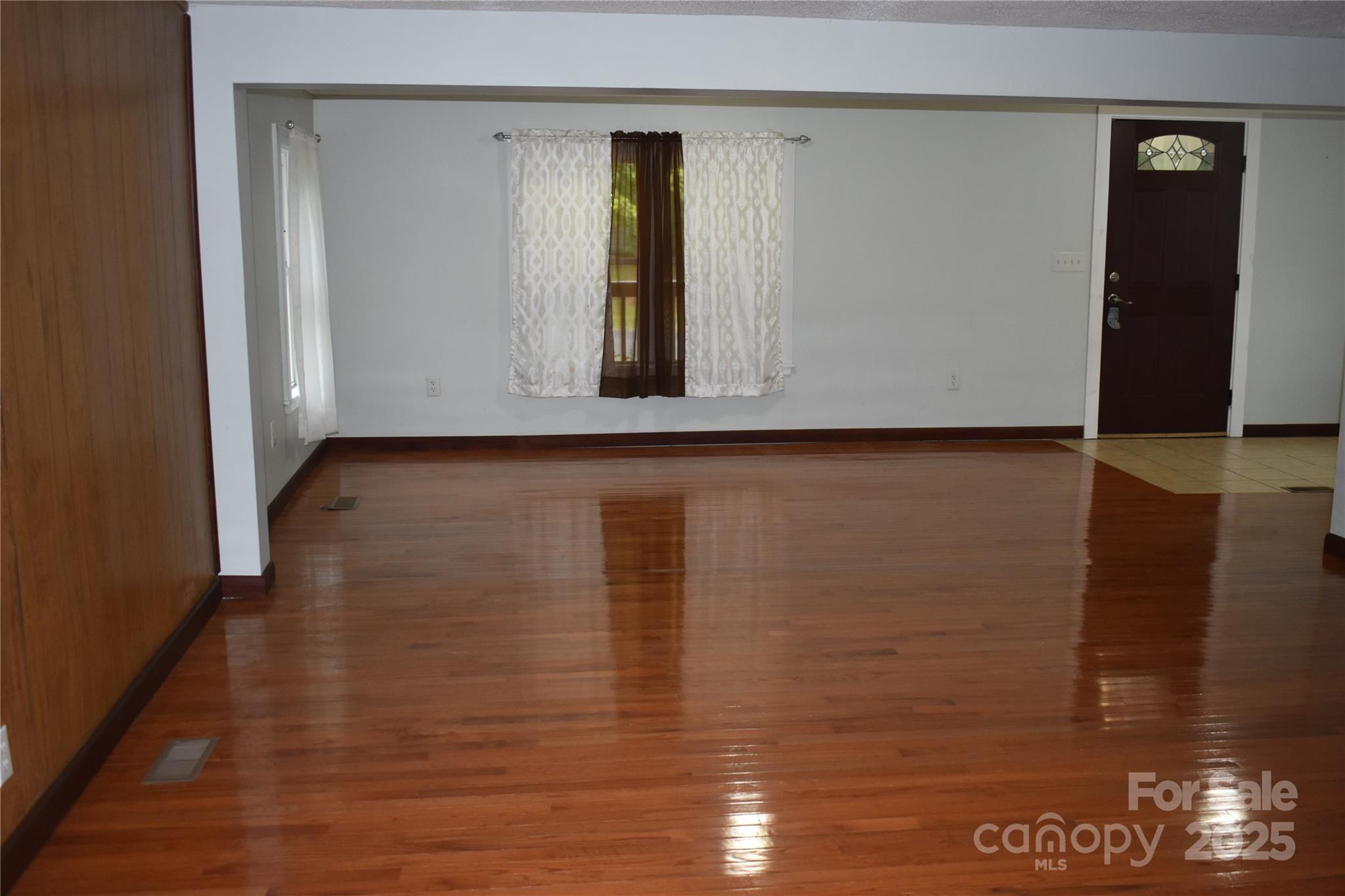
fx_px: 1289
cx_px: 672
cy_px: 448
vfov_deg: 38.4
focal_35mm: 34
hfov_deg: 55.1
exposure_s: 1/125
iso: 1000
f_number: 3.8
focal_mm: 23
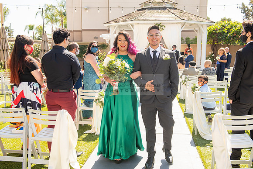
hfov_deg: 48.2
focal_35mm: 40
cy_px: 84
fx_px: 283
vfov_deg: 33.2
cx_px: 126
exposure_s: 1/200
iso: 100
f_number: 5.6
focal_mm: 38
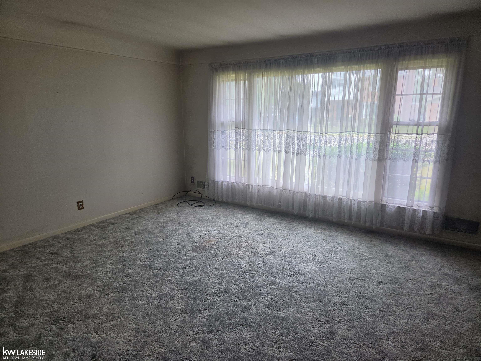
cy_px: 180
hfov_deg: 73.9
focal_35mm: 23
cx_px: 240
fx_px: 320
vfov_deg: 58.9
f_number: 1.8
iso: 200
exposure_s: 1/180
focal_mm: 5.4
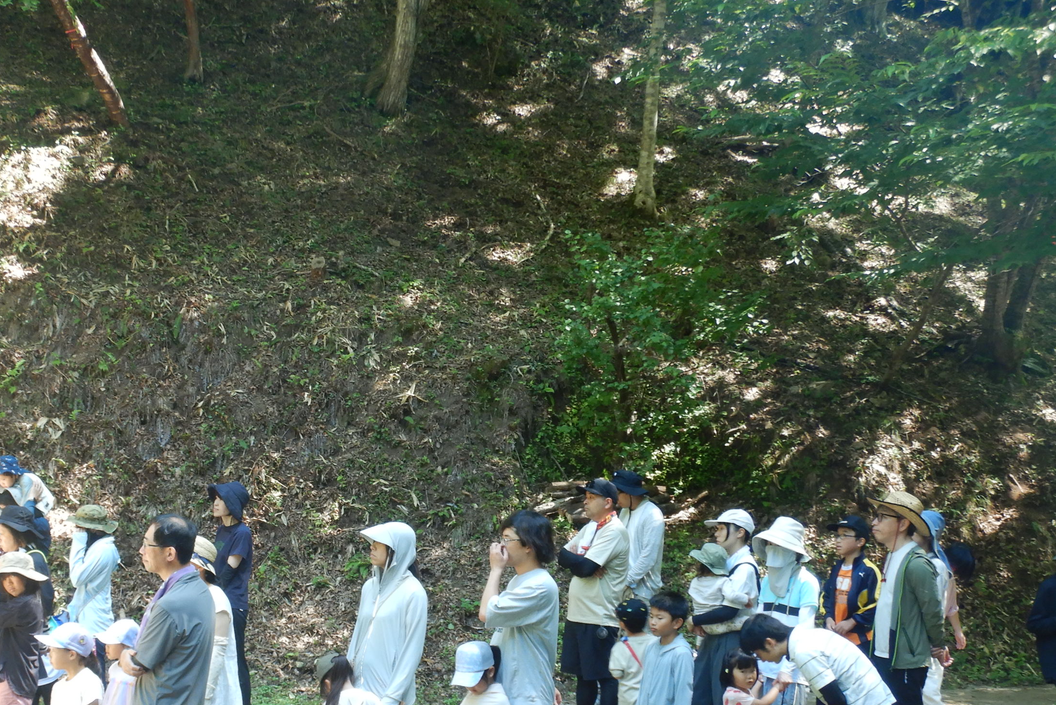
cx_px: 306
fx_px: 1408
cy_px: 539
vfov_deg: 27.6
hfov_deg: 40.3
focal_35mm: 48
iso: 180
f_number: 4.2
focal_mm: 5.6
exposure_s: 1/40
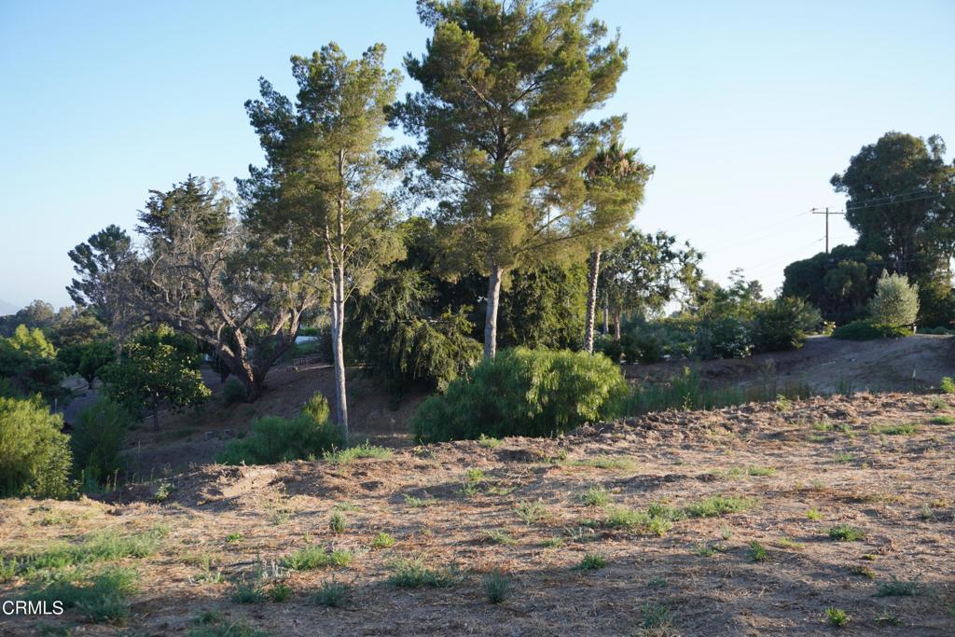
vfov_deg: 33.0
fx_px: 1074
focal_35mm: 40
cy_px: 318
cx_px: 478
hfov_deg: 47.9
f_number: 5
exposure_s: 1/200
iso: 100
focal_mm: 27
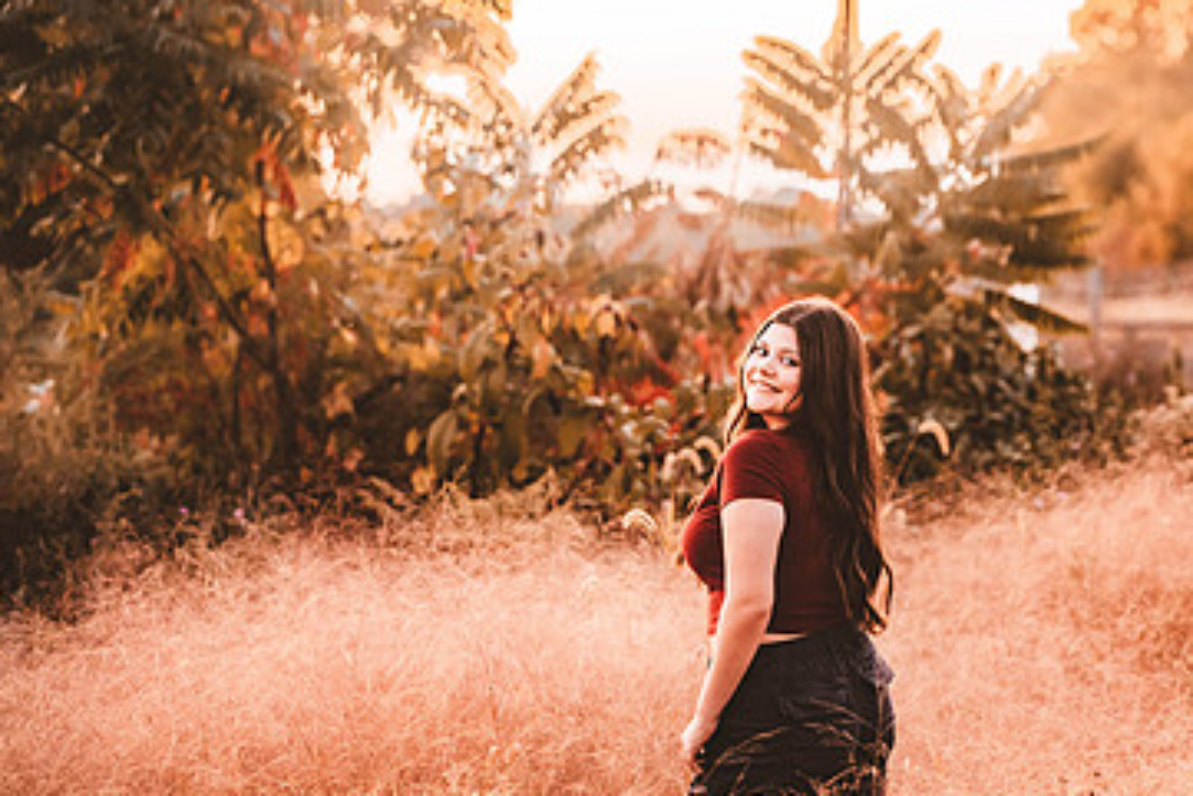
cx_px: 866
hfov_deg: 13.8
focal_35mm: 148
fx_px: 4906
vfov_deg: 9.3
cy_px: 490
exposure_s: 1/100
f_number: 2.8
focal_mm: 92
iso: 1000
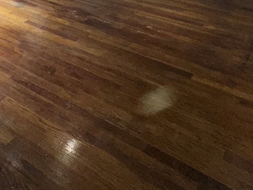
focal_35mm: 45
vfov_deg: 24.4
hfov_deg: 41.0
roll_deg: +2.3
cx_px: 66
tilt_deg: -4.3
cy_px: -102
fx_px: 329
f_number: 2.2
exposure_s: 1/122
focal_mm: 2.22
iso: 40
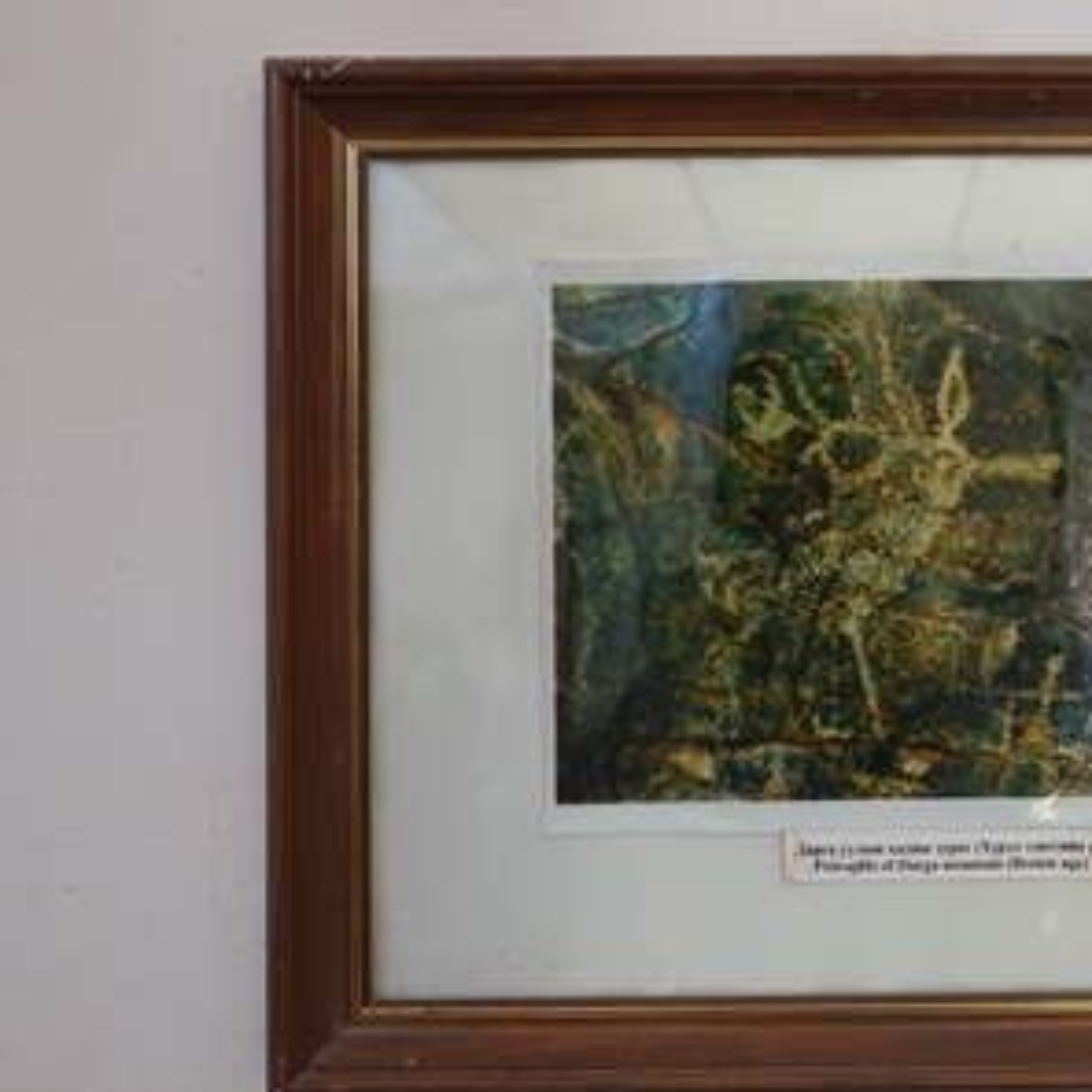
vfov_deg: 33.4
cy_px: 552
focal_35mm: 51
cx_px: 889
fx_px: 1820
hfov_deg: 32.4
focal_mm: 8.8
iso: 125
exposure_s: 1/80
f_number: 5
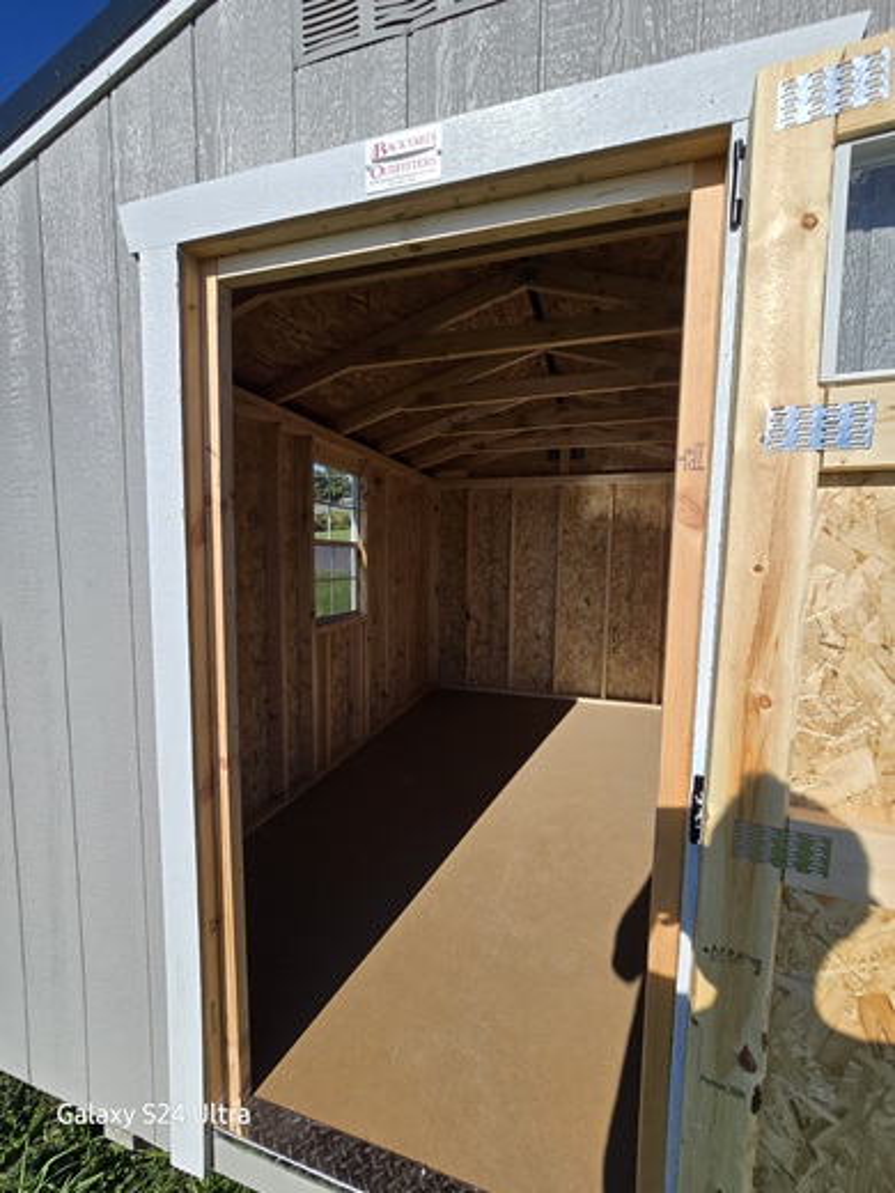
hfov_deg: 89.9
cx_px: 448
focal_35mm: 13
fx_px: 448
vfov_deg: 106.2
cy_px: 596
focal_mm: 2.2
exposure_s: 1/3788
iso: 50
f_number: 2.2
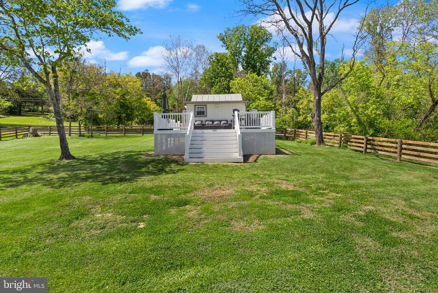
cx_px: 219
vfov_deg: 73.8
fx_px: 195
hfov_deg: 96.7
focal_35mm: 16
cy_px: 146
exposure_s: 1/400
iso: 800
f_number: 9
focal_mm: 16
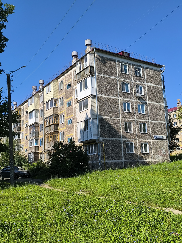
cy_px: 122
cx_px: 91
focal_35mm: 35
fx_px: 245
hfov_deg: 40.7
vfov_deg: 52.6
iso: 50
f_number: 1.65
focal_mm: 6.14
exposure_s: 1/1304
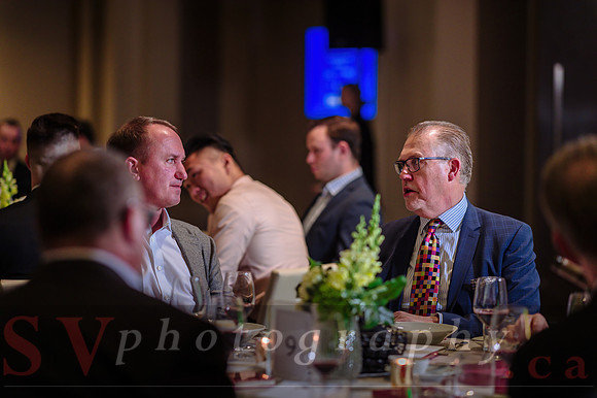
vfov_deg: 13.0
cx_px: 298
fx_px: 1740
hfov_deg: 19.5
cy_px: 199
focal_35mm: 105
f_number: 2
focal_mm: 105
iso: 1600
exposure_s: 1/200
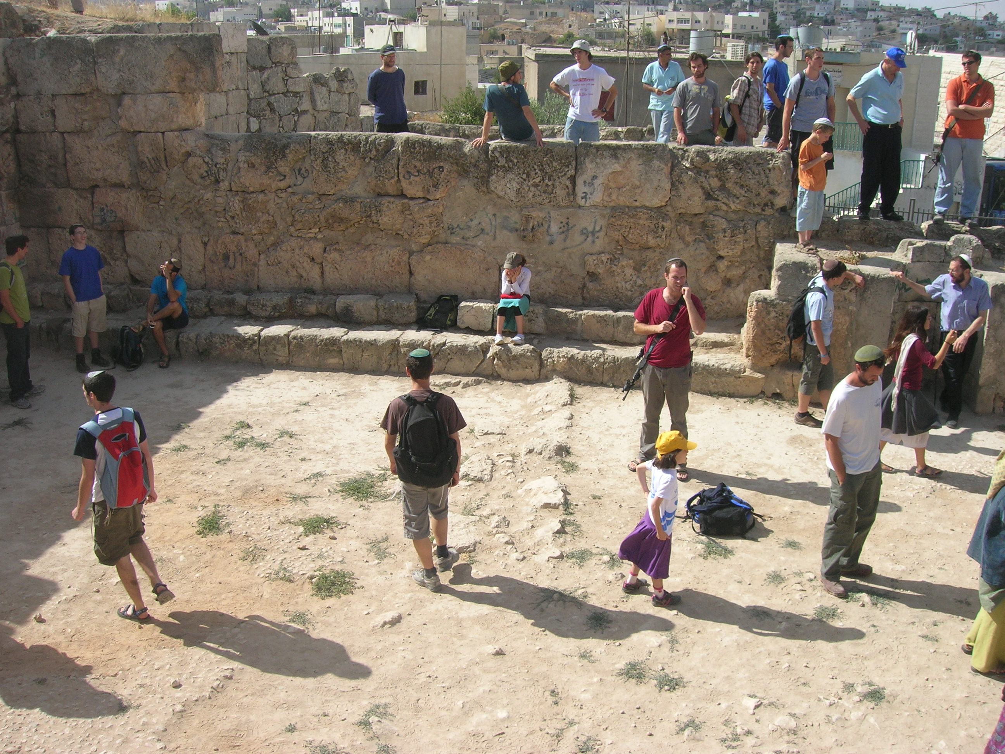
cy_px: 377
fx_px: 987
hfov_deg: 54.0
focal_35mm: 34
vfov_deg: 41.8
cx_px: 502
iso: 50
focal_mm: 5.7
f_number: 4.9
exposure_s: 1/362
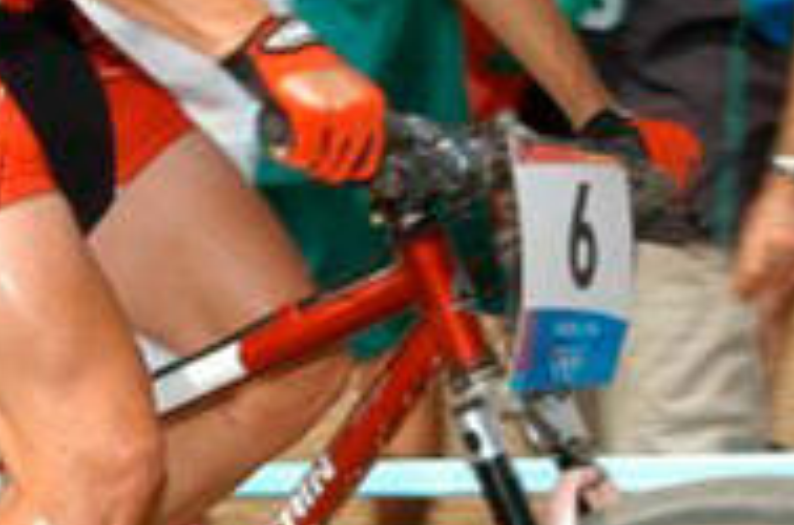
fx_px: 1993
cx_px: 353
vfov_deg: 15.0
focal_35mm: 91
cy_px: 286
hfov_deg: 22.5
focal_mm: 19
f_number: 13
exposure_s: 1/180
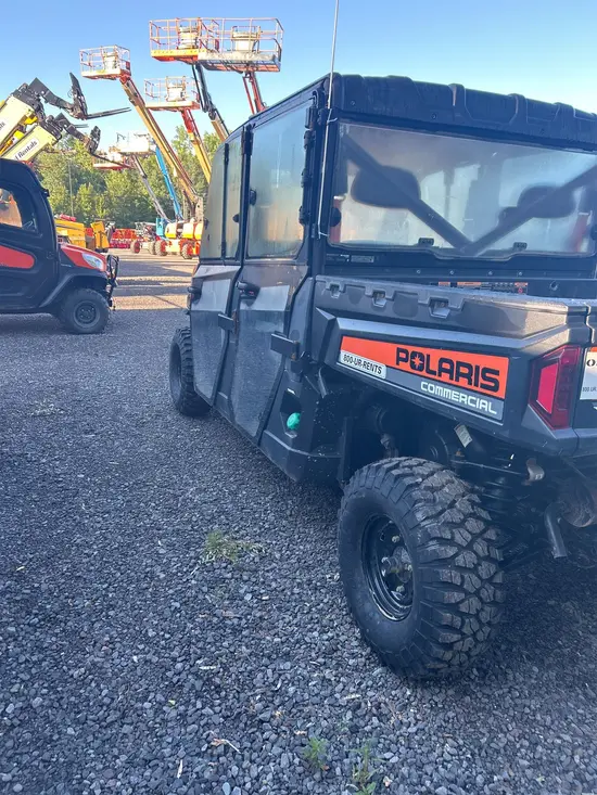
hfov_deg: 53.1
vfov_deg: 67.3
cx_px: 298
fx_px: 598
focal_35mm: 26
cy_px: 398
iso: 40
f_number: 1.5
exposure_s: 1/219
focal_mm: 5.7
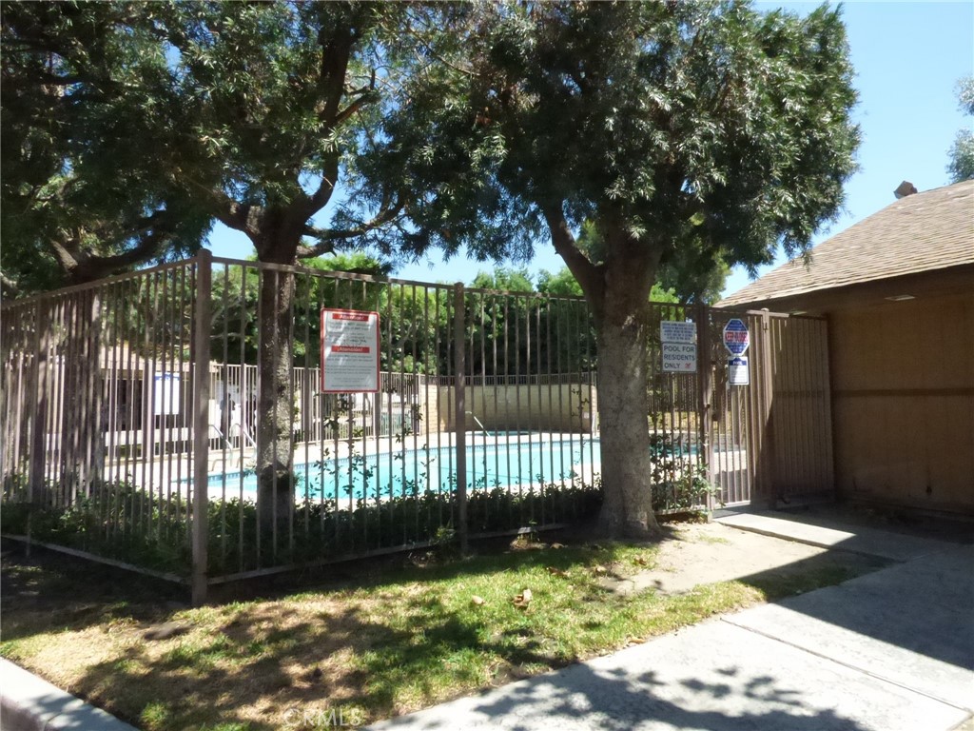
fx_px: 563
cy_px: 366
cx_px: 487
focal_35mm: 20
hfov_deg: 81.7
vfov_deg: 66.0
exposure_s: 1/2000
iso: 1600
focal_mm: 3.58
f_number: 6.3
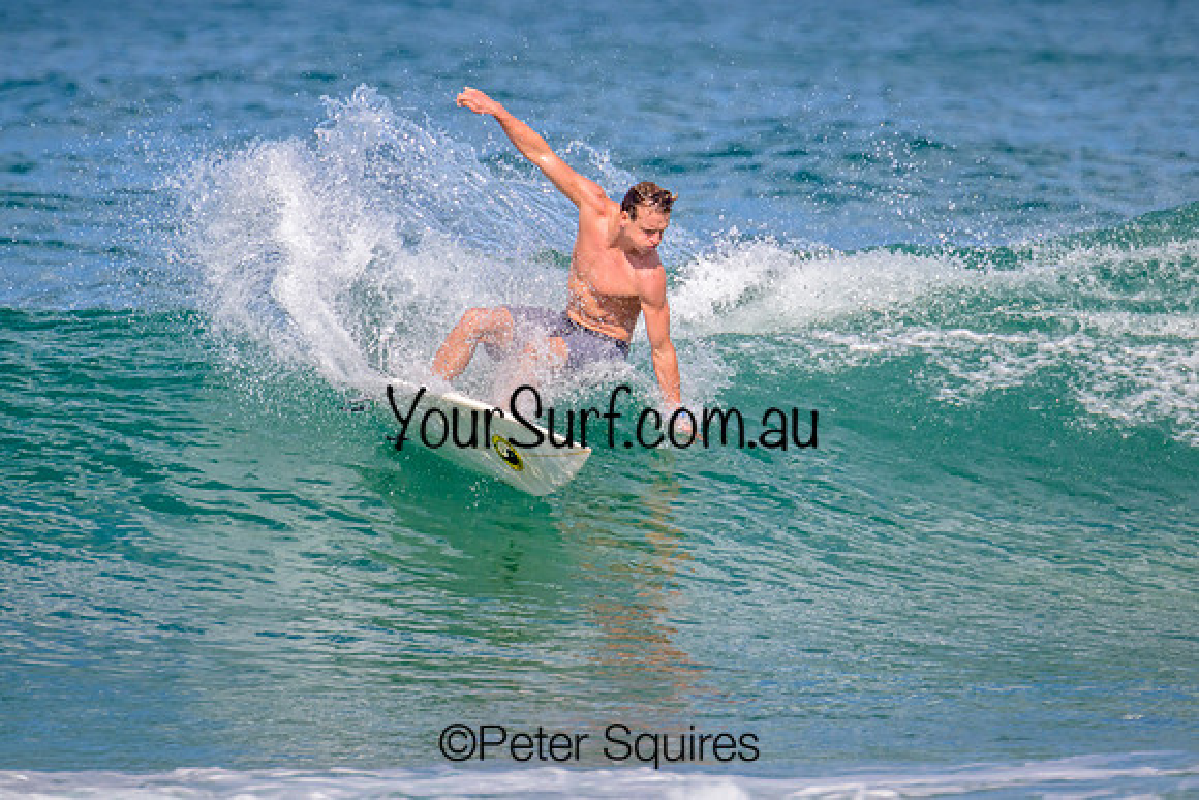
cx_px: 631
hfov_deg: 2.3
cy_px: 346
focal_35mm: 908
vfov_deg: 1.5
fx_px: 30245
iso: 1000
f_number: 11
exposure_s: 1/2000
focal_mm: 800
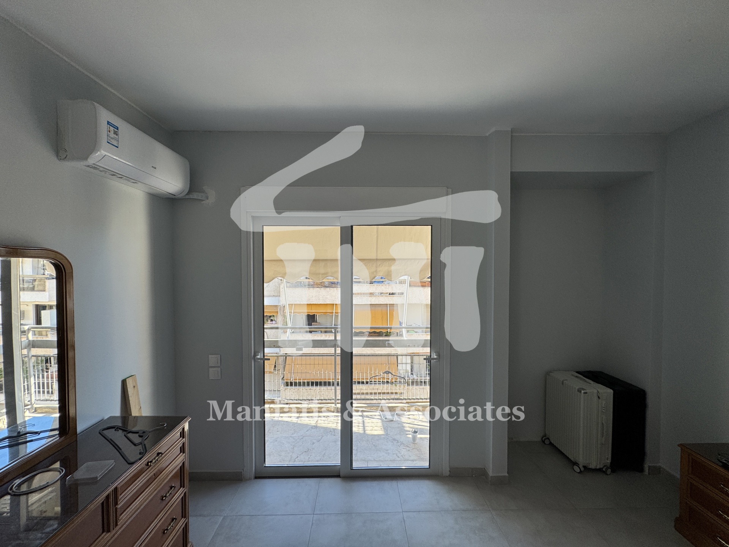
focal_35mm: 14
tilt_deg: -0.4
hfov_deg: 102.1
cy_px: 274
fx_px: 295
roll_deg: +0.9
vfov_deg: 85.7
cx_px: 364
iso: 50
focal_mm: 2.22
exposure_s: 1/99
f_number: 2.2
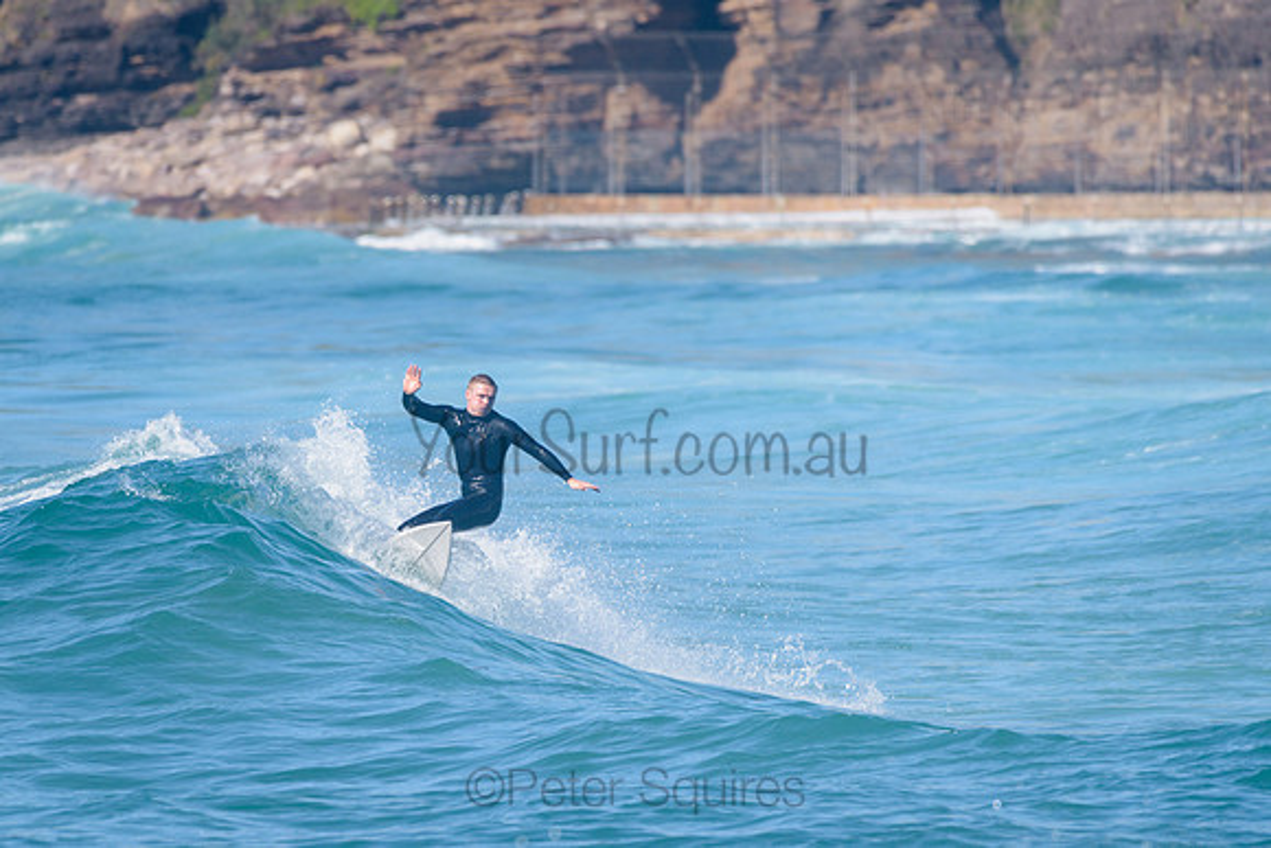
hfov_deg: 3.2
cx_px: 451
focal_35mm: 645
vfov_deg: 2.1
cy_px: 547
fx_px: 22781
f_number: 5.6
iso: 220
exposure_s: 1/2000
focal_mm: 500
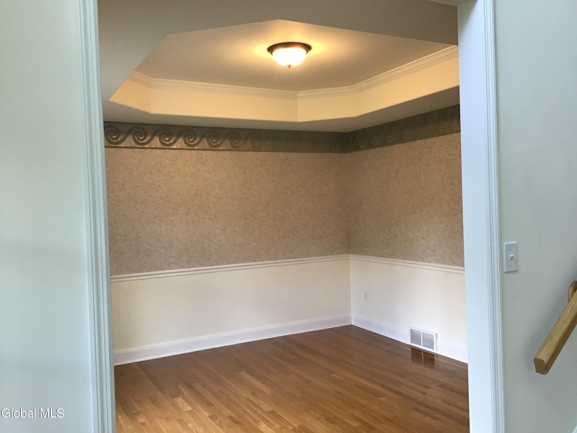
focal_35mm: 31
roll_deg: +1.7
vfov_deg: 45.4
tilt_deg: -3.2
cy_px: 216
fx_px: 517
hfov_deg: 58.4
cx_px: 288
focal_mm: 3.3
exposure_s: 1/30
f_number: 2.4
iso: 50
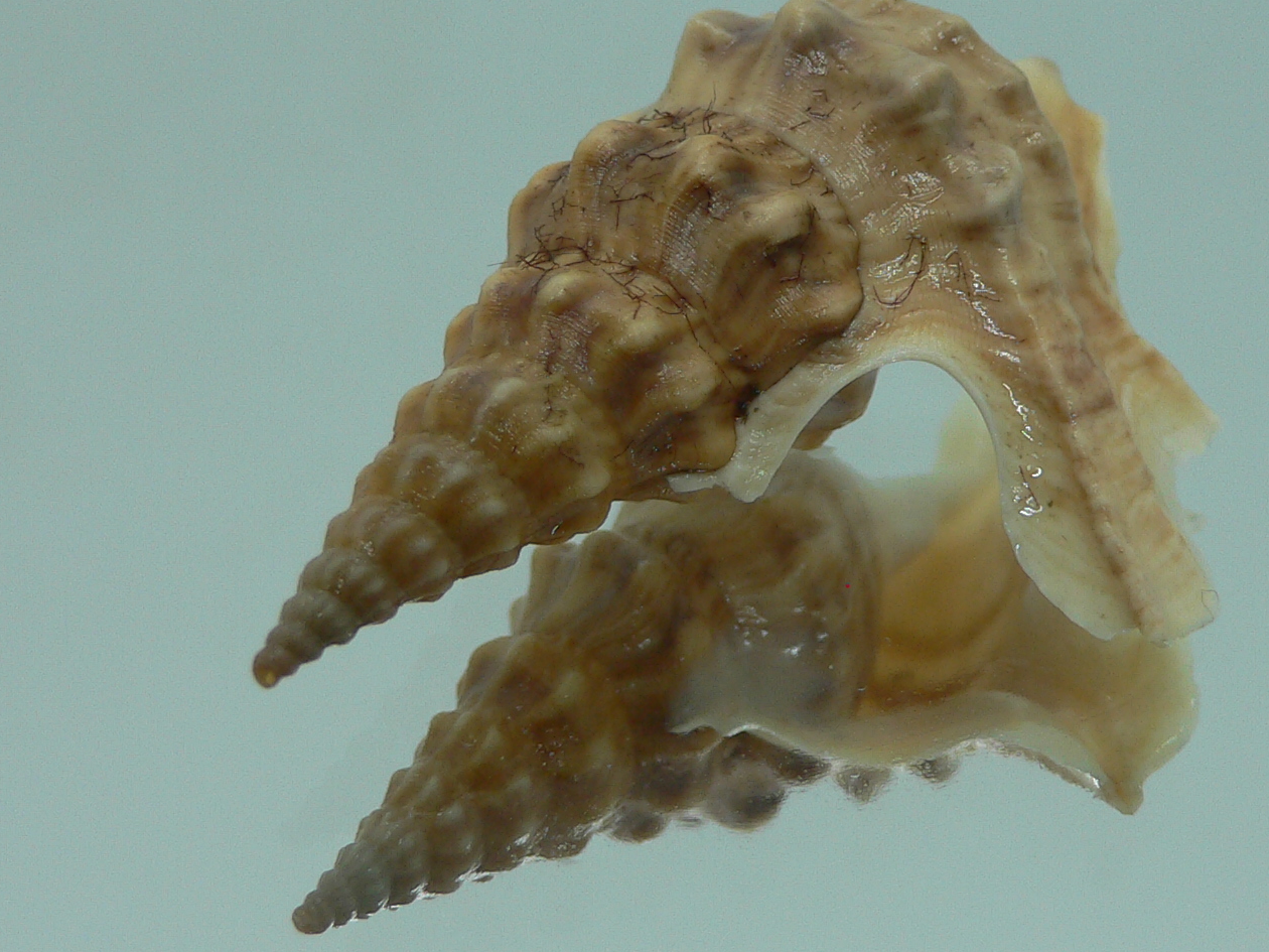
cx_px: 734
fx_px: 2053
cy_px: 436
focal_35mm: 56
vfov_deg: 26.1
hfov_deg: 34.3
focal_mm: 4.6
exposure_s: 1/60
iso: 80
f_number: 2.8
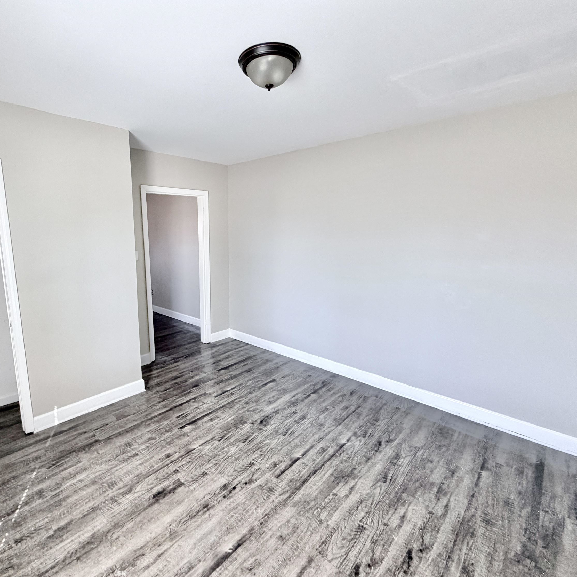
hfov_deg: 83.4
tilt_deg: -10.5
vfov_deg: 84.0
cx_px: 244
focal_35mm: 17
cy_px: 284
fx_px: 321
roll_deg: +0.4
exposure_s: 1/119
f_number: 2.2
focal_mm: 2.22
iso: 320
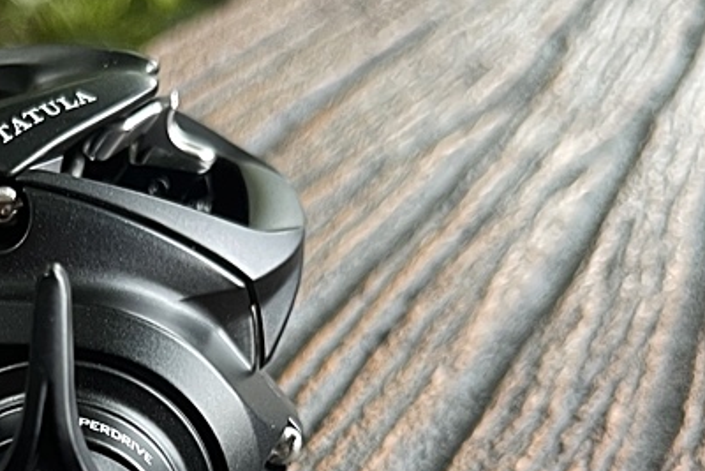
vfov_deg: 19.7
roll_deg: +0.3
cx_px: 76
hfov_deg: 29.7
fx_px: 1273
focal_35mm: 65
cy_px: 566
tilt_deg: -35.3
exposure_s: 1/73
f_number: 1.6
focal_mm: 5.1
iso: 125
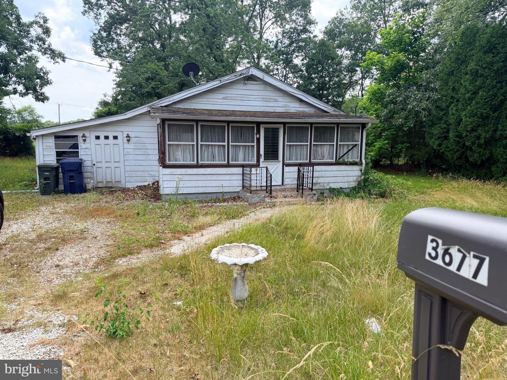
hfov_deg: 71.6
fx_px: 352
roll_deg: +0.2
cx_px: 254
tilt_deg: -7.5
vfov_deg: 56.8
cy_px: 190
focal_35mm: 24
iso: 100
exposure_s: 1/1949
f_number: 1.78
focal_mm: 6.76
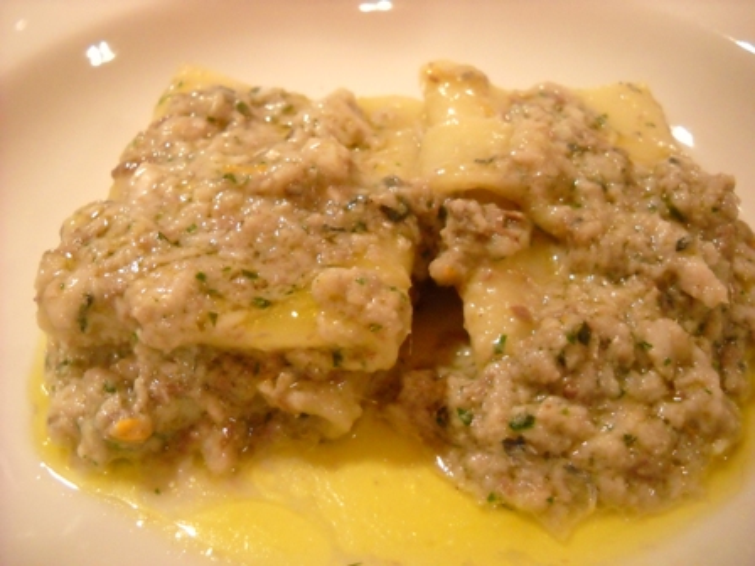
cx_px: 378
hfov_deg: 45.8
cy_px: 283
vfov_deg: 35.1
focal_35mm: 41
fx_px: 894
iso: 800
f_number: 3.1
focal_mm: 6.72
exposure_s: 1/52
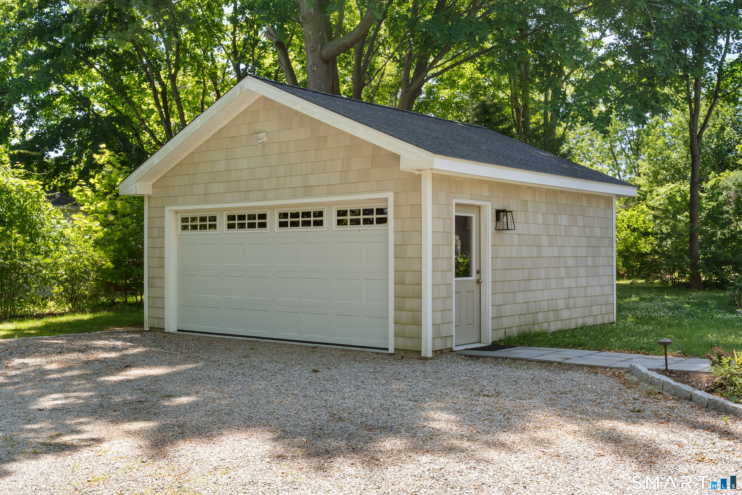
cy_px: 248
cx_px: 371
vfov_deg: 35.9
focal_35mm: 37
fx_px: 763
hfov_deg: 51.9
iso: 320
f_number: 8
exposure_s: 1/50
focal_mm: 25
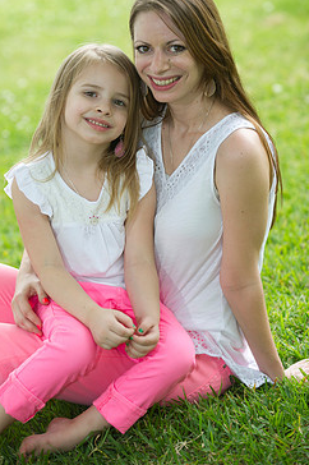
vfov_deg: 15.1
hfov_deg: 10.1
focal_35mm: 136
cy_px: 180
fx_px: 1754
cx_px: 123
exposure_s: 1/200
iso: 200
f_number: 2.8
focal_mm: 110
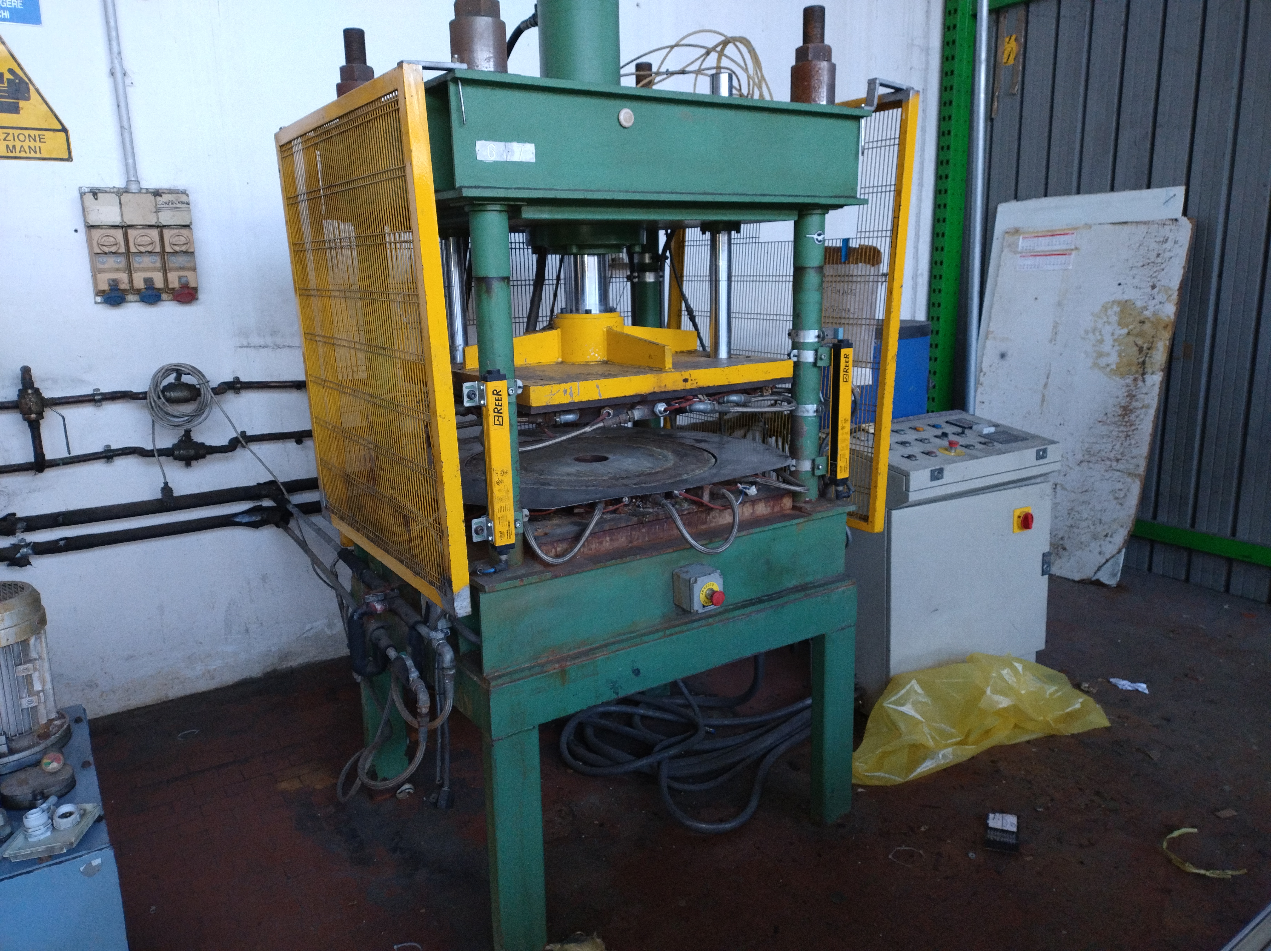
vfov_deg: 54.8
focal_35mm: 25
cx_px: 636
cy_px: 476
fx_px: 917
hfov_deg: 69.4
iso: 747
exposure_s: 1/50
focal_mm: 4.71
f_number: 1.7
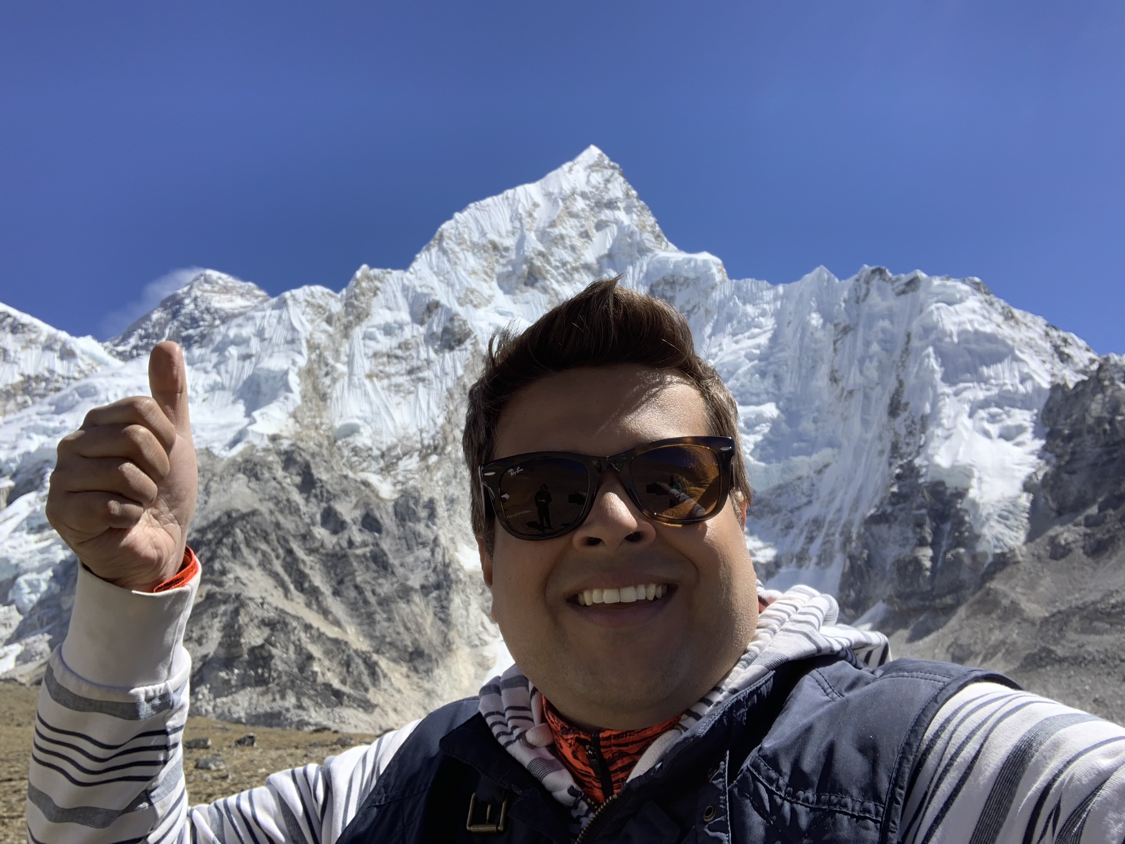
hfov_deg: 56.8
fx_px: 1040
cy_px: 422
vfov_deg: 44.2
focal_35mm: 32
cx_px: 562
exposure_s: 1/572
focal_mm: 2.87
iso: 16
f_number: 2.2
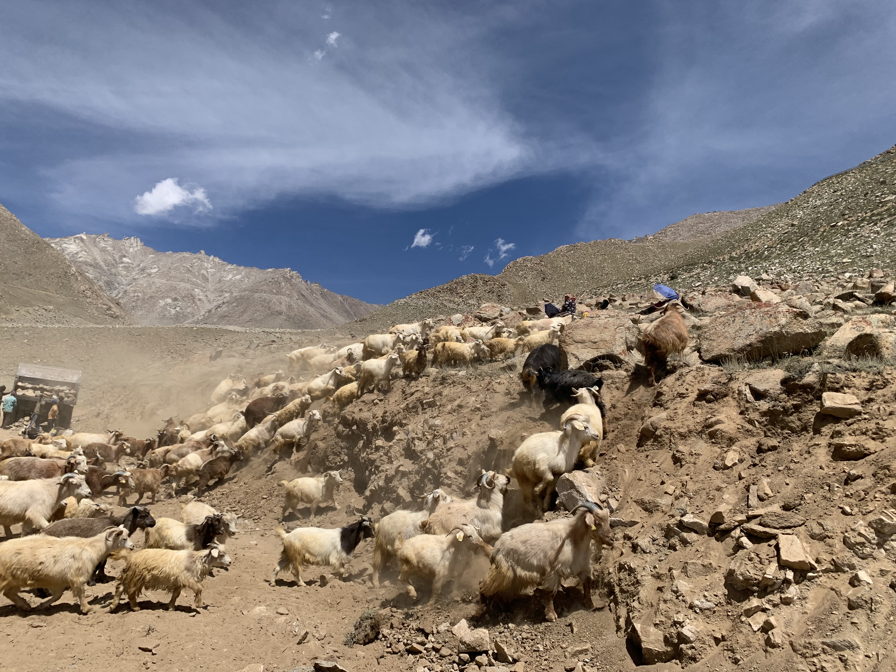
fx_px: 673
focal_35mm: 26
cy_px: 336
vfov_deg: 53.1
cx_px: 448
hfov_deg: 67.3
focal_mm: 4.25
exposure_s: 1/3185
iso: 25
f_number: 1.8
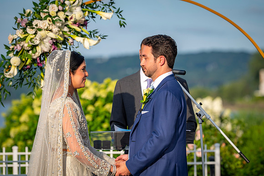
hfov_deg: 10.1
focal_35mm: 204
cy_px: 84
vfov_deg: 6.7
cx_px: 131
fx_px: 1500
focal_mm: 190
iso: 160
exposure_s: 1/1000
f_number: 4.5
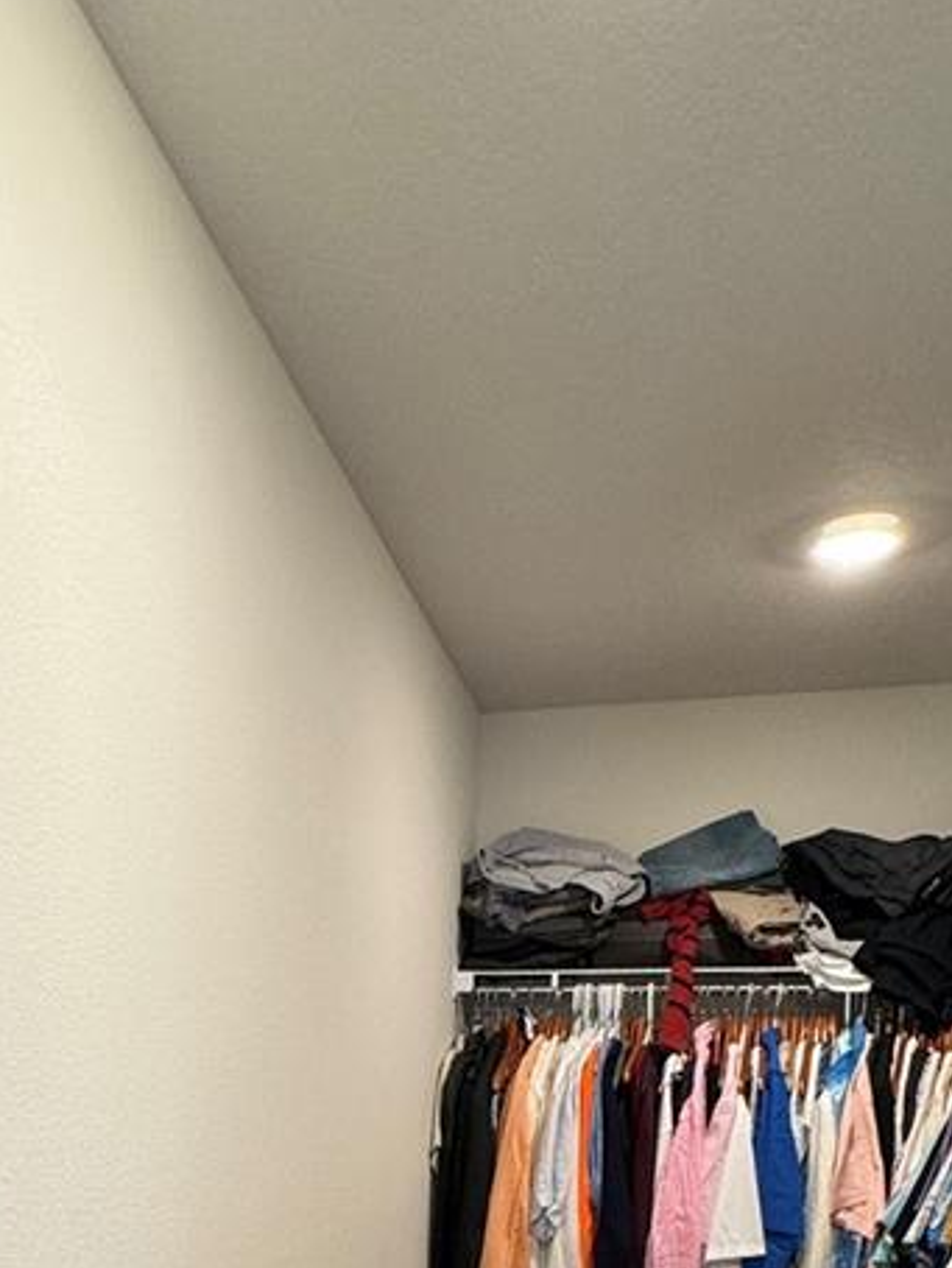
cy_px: 1251
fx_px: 1355
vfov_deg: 43.4
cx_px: 201
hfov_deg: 37.4
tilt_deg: -8.6
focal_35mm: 37
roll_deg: -0.3
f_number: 2.2
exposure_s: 1/60
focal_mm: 2.22
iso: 160
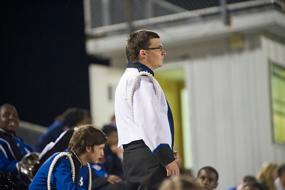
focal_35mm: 280
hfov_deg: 7.4
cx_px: 142
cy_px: 95
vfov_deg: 4.9
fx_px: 2215
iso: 4000
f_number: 4
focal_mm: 280
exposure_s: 1/125
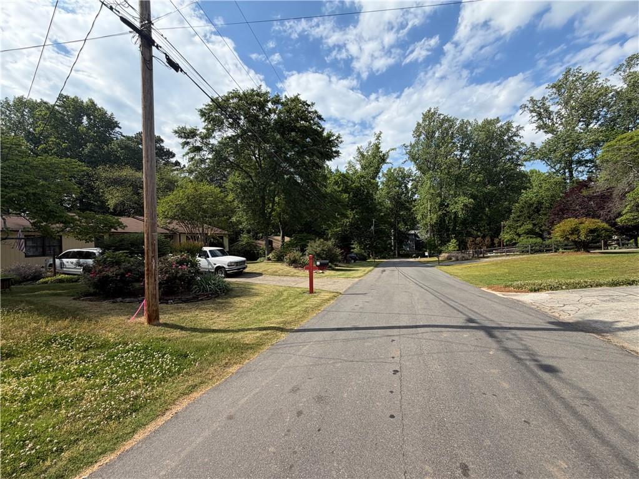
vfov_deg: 85.7
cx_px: 320
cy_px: 240
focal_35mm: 14
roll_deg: +1.7
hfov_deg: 102.1
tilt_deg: +2.5
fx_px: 258
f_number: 2.2
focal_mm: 2.22
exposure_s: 1/770
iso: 25
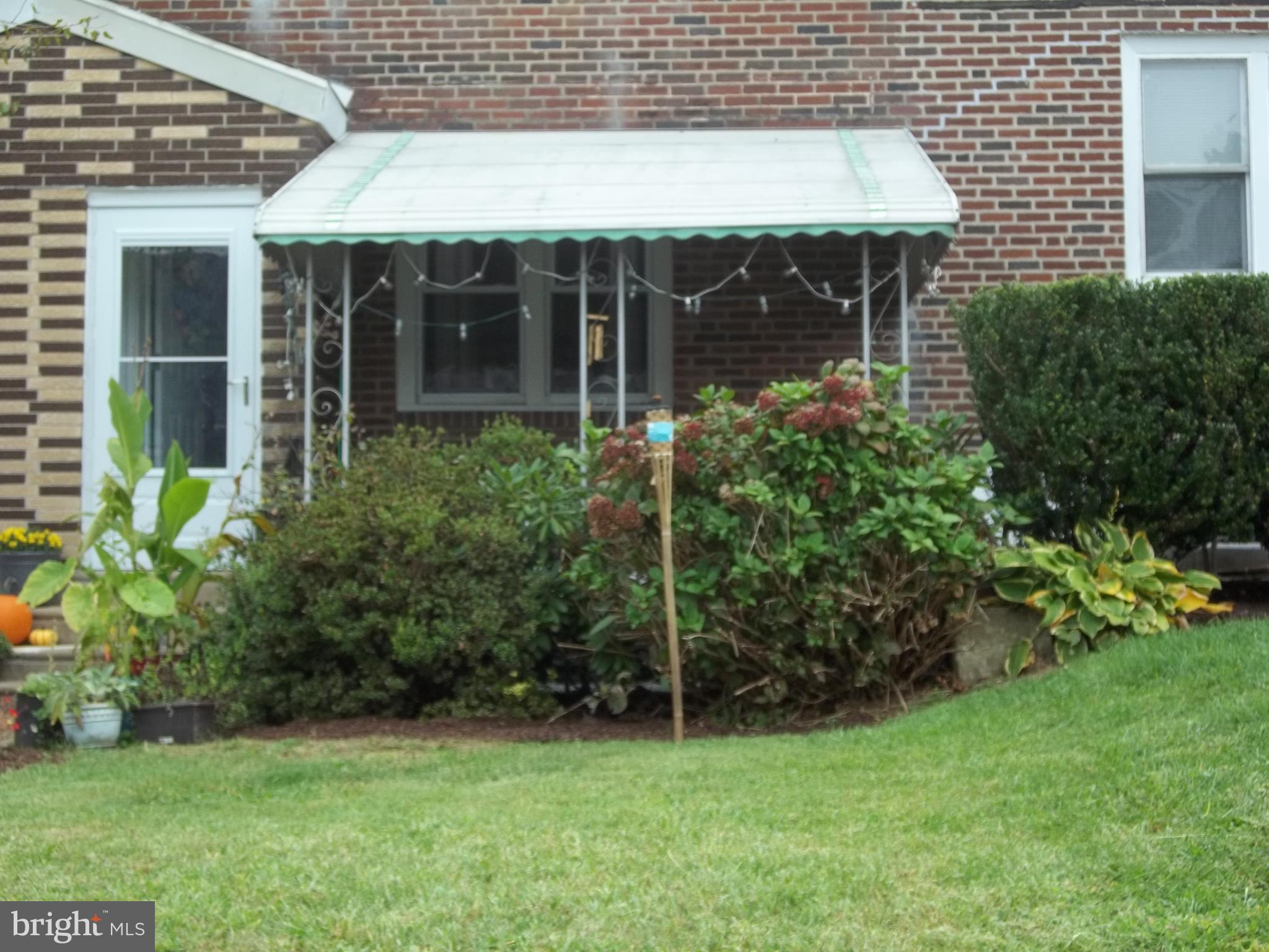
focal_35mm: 61
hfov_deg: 31.7
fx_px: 2236
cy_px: 476
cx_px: 634
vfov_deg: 24.0
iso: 64
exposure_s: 1/200
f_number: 4.1
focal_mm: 11
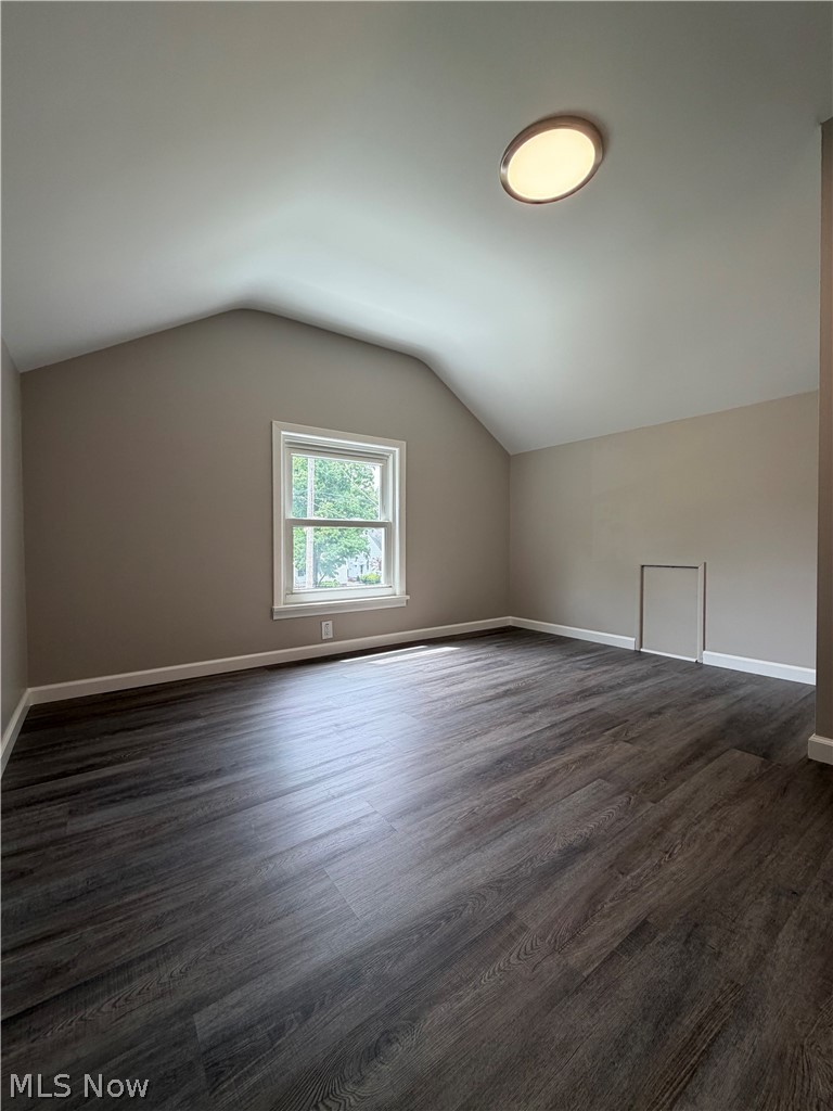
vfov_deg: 102.1
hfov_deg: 85.7
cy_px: 556
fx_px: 449
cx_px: 416
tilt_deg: -1.8
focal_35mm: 14
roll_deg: +0.4
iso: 100
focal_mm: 2.22
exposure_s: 1/120
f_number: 2.2
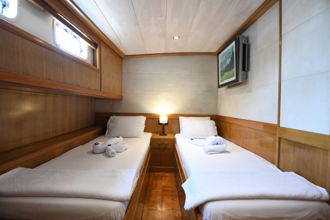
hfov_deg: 104.2
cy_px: 110
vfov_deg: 81.2
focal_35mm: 14
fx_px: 128
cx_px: 165
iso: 2500
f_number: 3.5
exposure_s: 1/60
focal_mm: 14
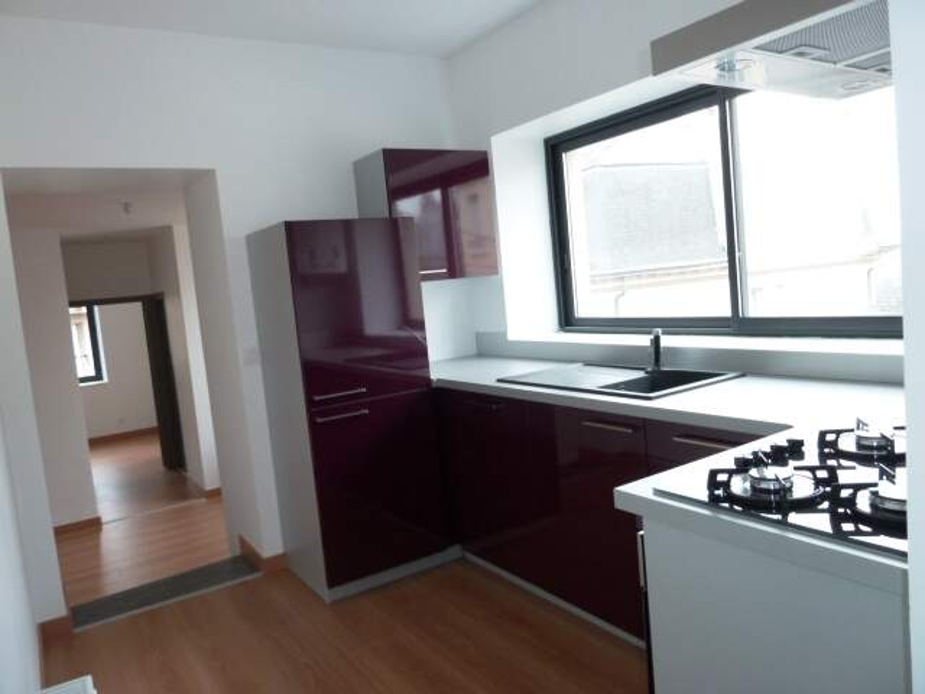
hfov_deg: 69.4
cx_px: 462
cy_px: 347
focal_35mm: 25
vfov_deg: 54.9
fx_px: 668
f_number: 3.3
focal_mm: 4.1
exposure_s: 1/30
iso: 160
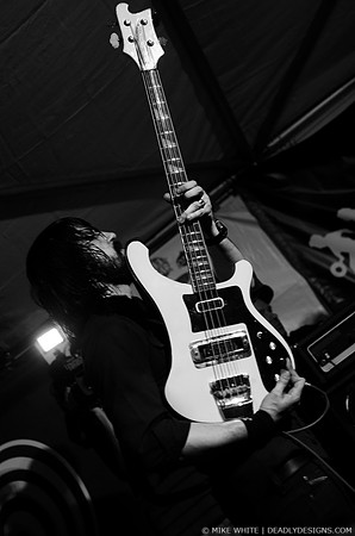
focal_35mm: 87
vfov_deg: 23.4
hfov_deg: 15.6
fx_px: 1293
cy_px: 268
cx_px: 178
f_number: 3.2
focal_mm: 58
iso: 1000
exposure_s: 1/100
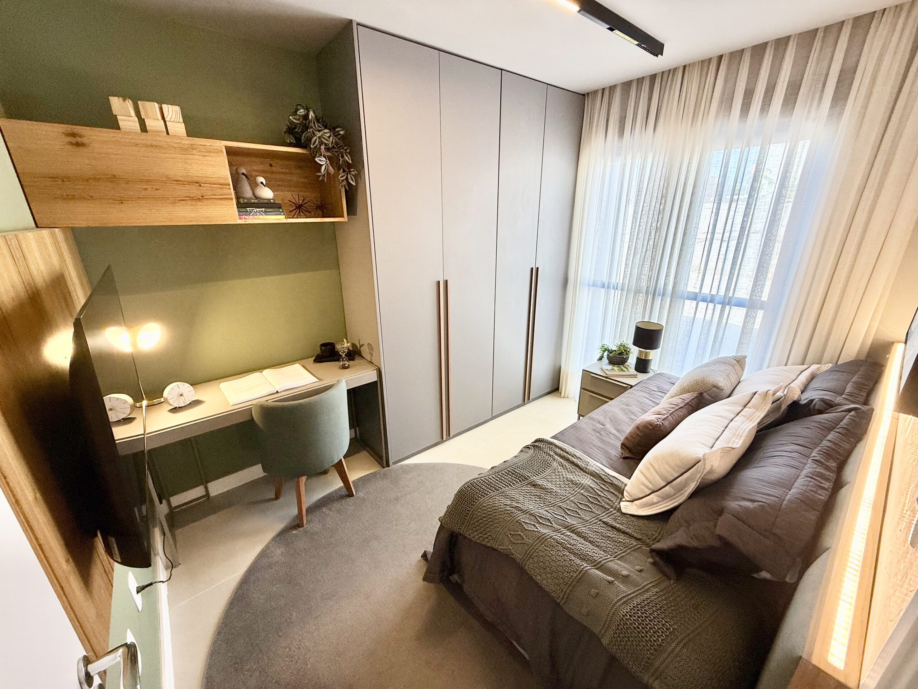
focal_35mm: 14
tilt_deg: -19.6
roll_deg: +0.4
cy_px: 344
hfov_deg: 102.1
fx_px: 371
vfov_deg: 85.7
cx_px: 459
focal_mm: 2.22
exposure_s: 1/99
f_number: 2.2
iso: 125
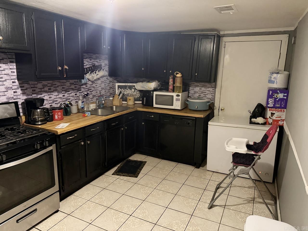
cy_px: 116
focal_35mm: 24
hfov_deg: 71.6
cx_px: 154
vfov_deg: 56.8
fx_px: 214
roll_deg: -1.2
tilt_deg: -11.8
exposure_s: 1/30
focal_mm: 6.76
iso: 1000
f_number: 1.78
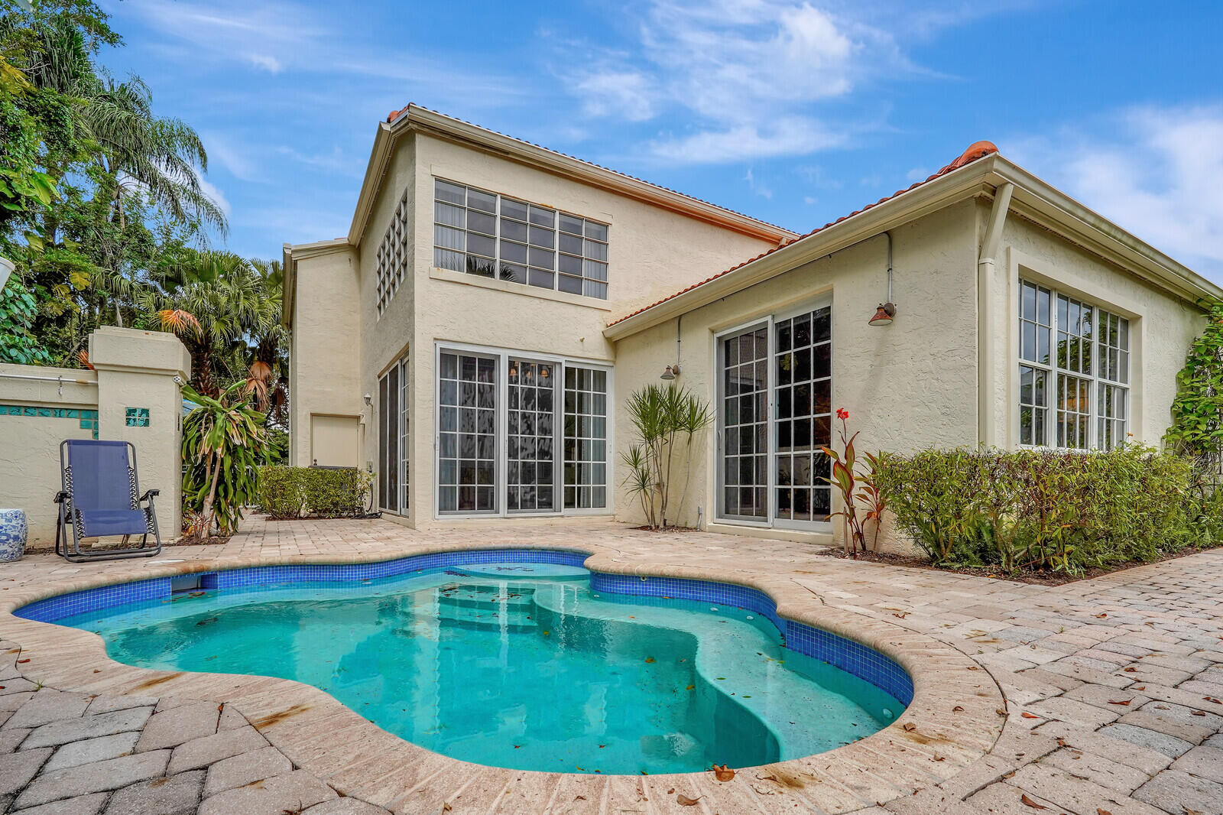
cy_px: 408
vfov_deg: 73.7
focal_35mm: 16
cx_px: 612
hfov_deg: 96.7
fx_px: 543
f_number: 11
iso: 320
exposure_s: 1/400
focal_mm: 16
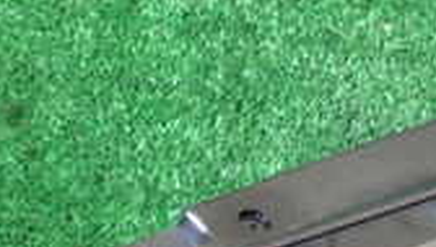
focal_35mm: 97
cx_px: 727
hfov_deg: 18.4
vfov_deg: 11.3
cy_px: 497
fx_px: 1123
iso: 200
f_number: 2
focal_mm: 4.5
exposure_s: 1/40
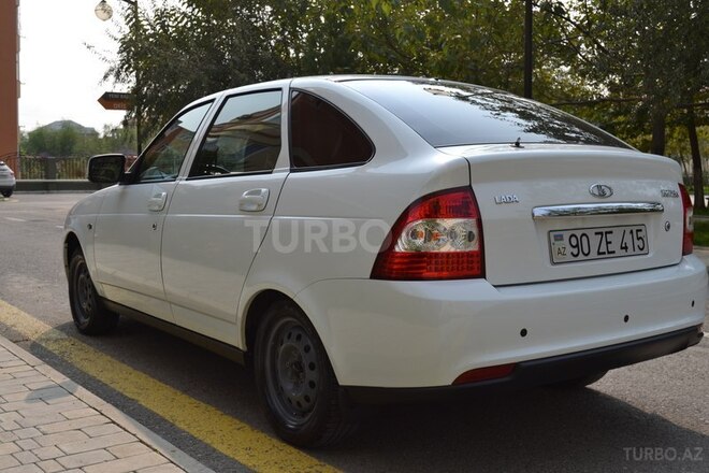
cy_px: 236
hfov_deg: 49.6
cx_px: 354
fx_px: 768
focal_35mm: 39
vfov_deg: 34.2
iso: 100
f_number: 8
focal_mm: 26
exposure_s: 1/250
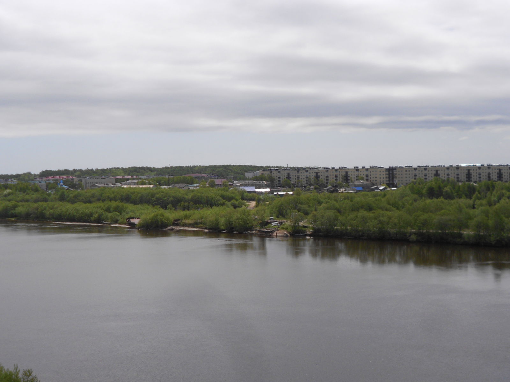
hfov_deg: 43.9
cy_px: 191
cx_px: 255
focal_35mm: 43
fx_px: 634
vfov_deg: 33.6
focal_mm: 7.9
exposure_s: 1/1500
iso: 80
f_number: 4.2
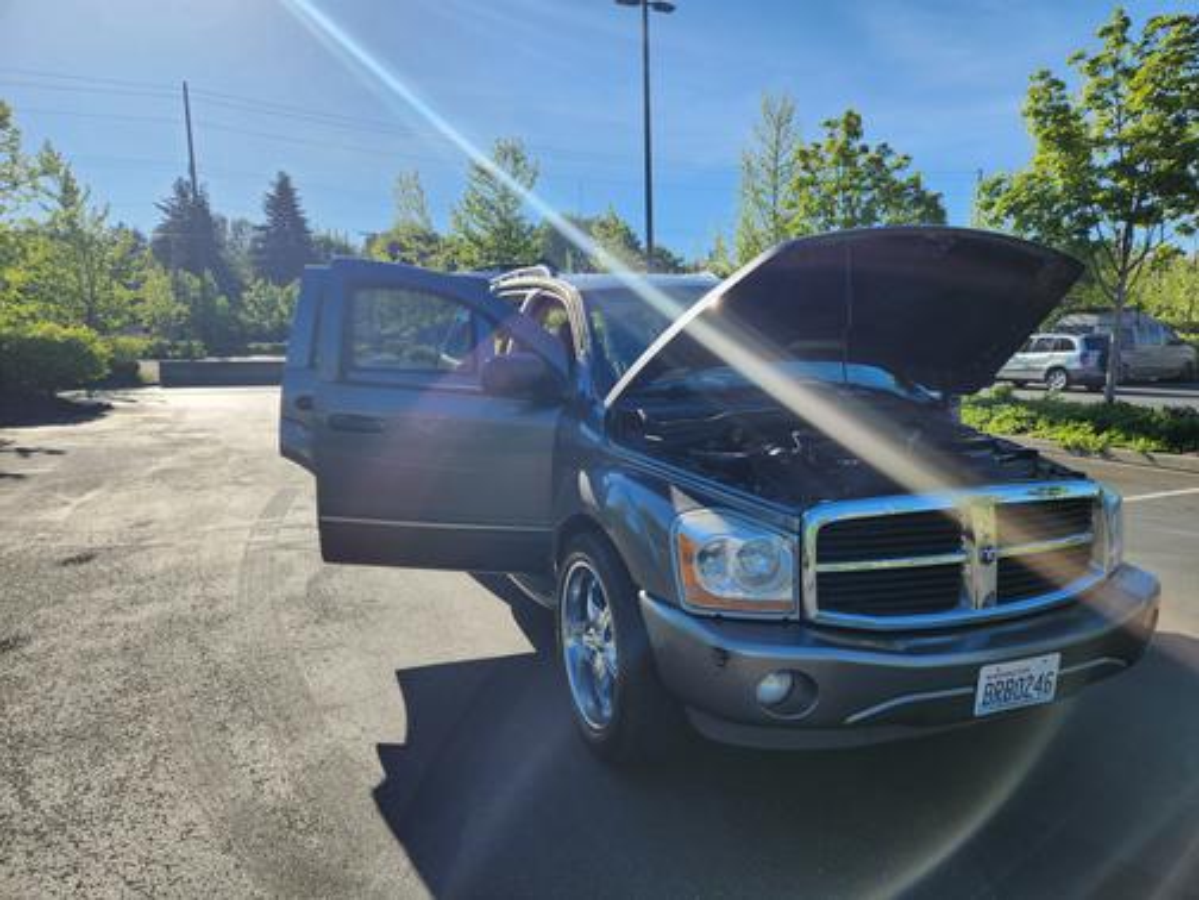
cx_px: 600
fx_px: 797
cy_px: 450
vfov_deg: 58.9
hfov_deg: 73.9
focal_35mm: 23
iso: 20
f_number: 1.8
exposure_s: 1/1824
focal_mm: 5.4
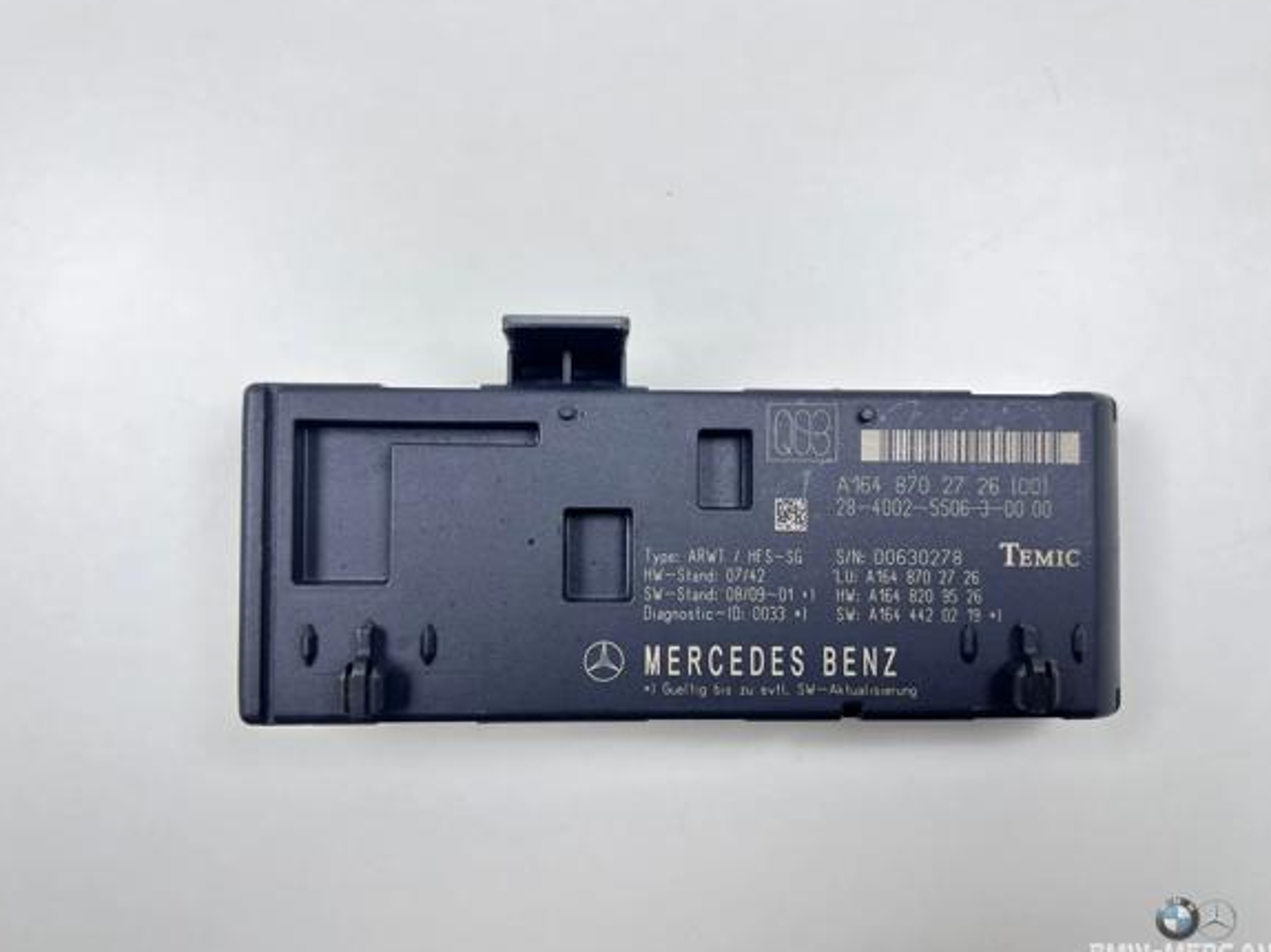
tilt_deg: -88.2
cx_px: 649
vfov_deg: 48.2
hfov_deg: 61.7
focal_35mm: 29
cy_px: 500
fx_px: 1064
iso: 50
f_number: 1.5
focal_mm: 5.7
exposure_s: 1/121
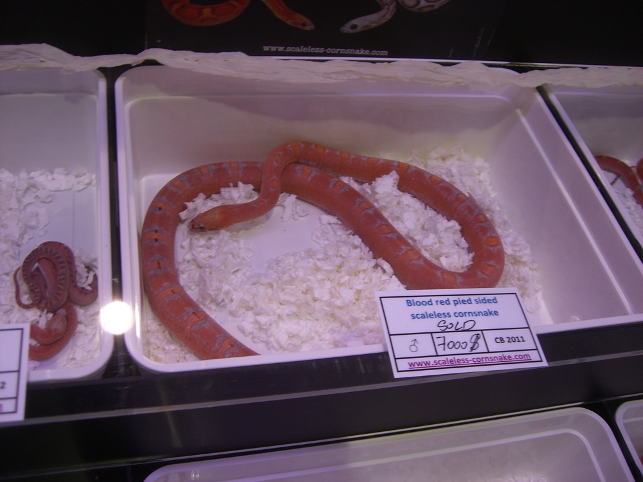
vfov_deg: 37.7
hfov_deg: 49.0
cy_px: 241
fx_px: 706
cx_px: 322
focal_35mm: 38
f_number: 2.7
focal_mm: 6.2
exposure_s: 1/60
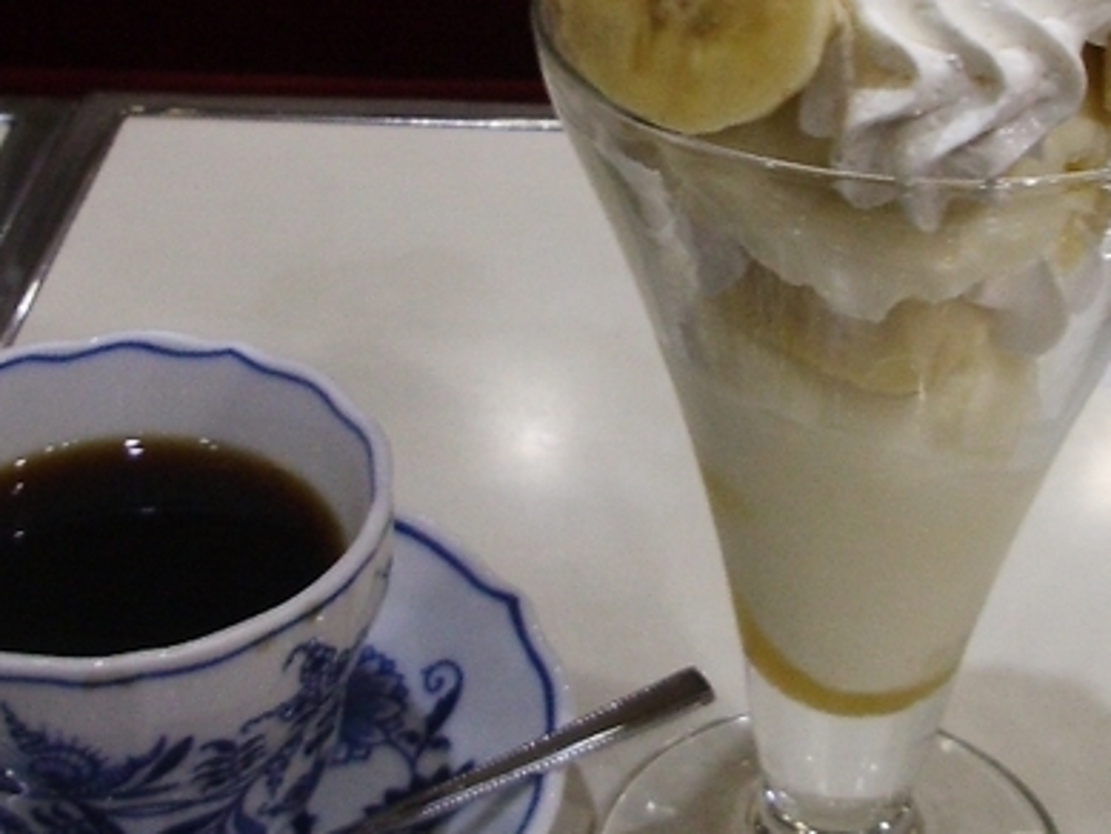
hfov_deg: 27.0
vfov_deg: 20.4
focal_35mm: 72
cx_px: 577
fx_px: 2312
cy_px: 288
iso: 200
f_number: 2.6
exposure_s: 1/20
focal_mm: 5.8
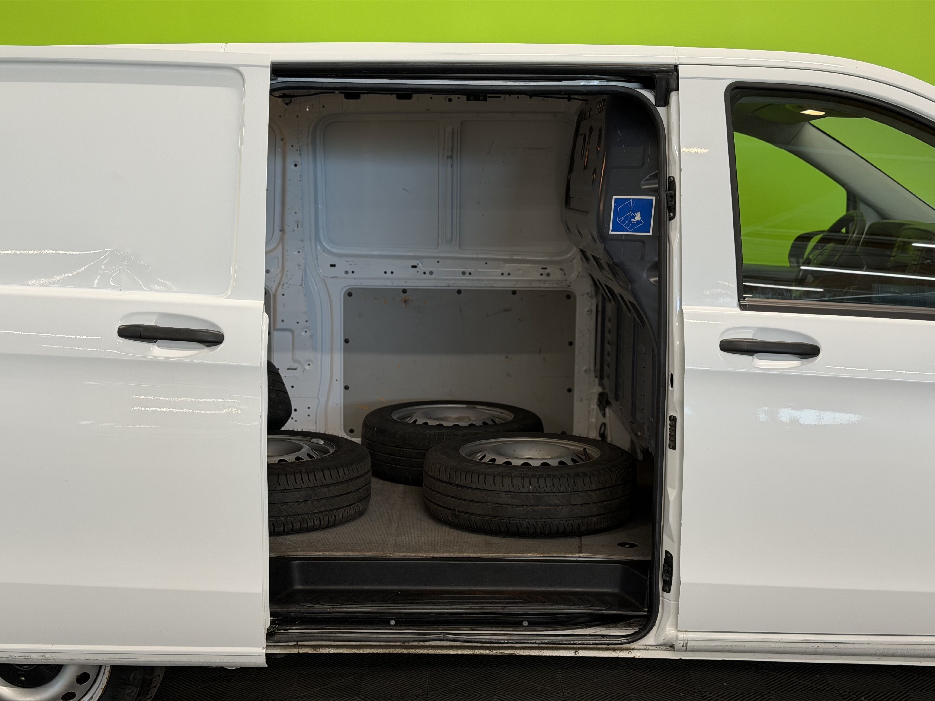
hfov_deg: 39.7
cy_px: 350
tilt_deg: -7.3
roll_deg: +0.7
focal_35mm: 48
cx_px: 468
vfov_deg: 30.3
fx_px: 1297
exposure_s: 1/94
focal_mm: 6.76
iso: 100
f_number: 1.78
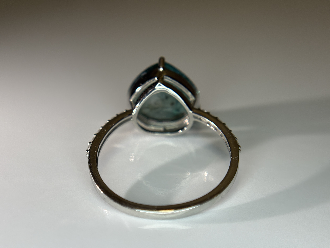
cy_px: 124
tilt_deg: -27.1
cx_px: 165
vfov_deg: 28.0
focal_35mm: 52
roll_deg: +1.3
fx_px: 496
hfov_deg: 36.8
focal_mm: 5.96
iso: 32
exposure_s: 1/291
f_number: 1.6
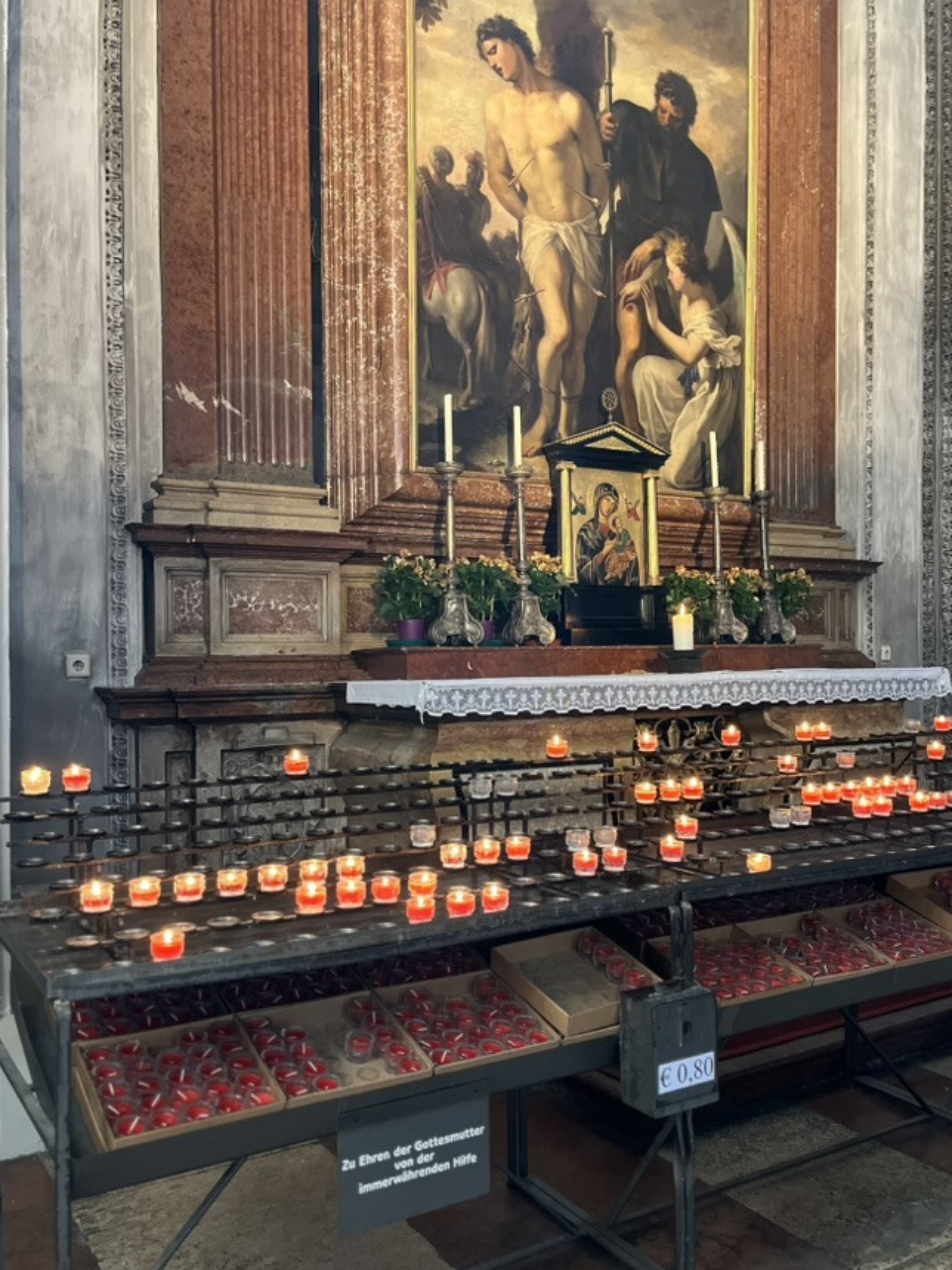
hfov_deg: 45.4
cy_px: 658
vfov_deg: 58.3
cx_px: 528
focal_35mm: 31
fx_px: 1137
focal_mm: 5.1
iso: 500
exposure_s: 1/60
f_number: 1.6
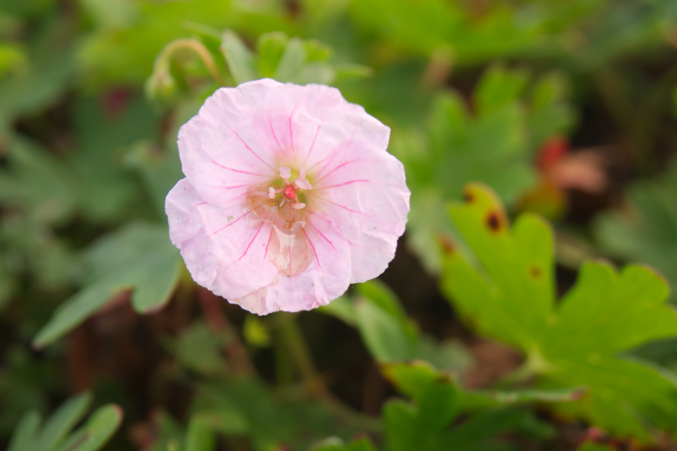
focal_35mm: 86
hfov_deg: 23.8
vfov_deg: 16.0
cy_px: 218
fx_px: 1608
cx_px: 330
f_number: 8
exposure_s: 1/500
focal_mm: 55
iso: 800
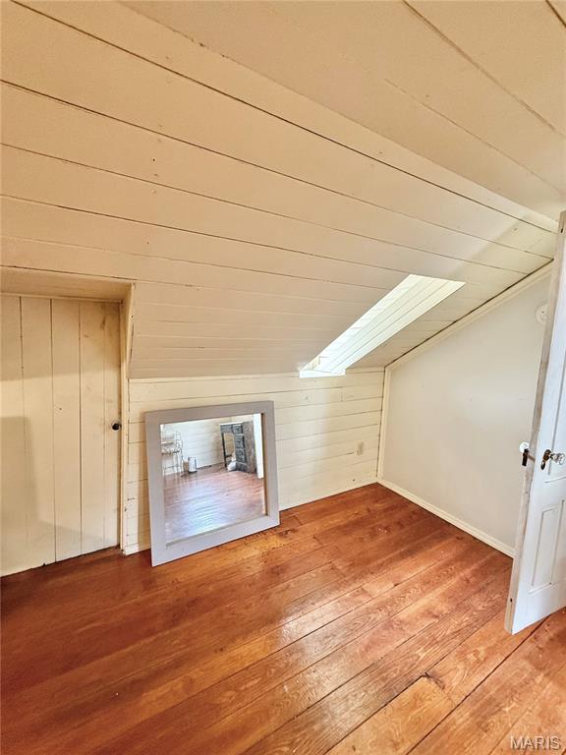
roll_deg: -2.1
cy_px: 378
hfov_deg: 85.7
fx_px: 305
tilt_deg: -4.8
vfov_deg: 102.1
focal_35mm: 14
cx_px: 283
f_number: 2.2
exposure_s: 1/60
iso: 500
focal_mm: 2.22
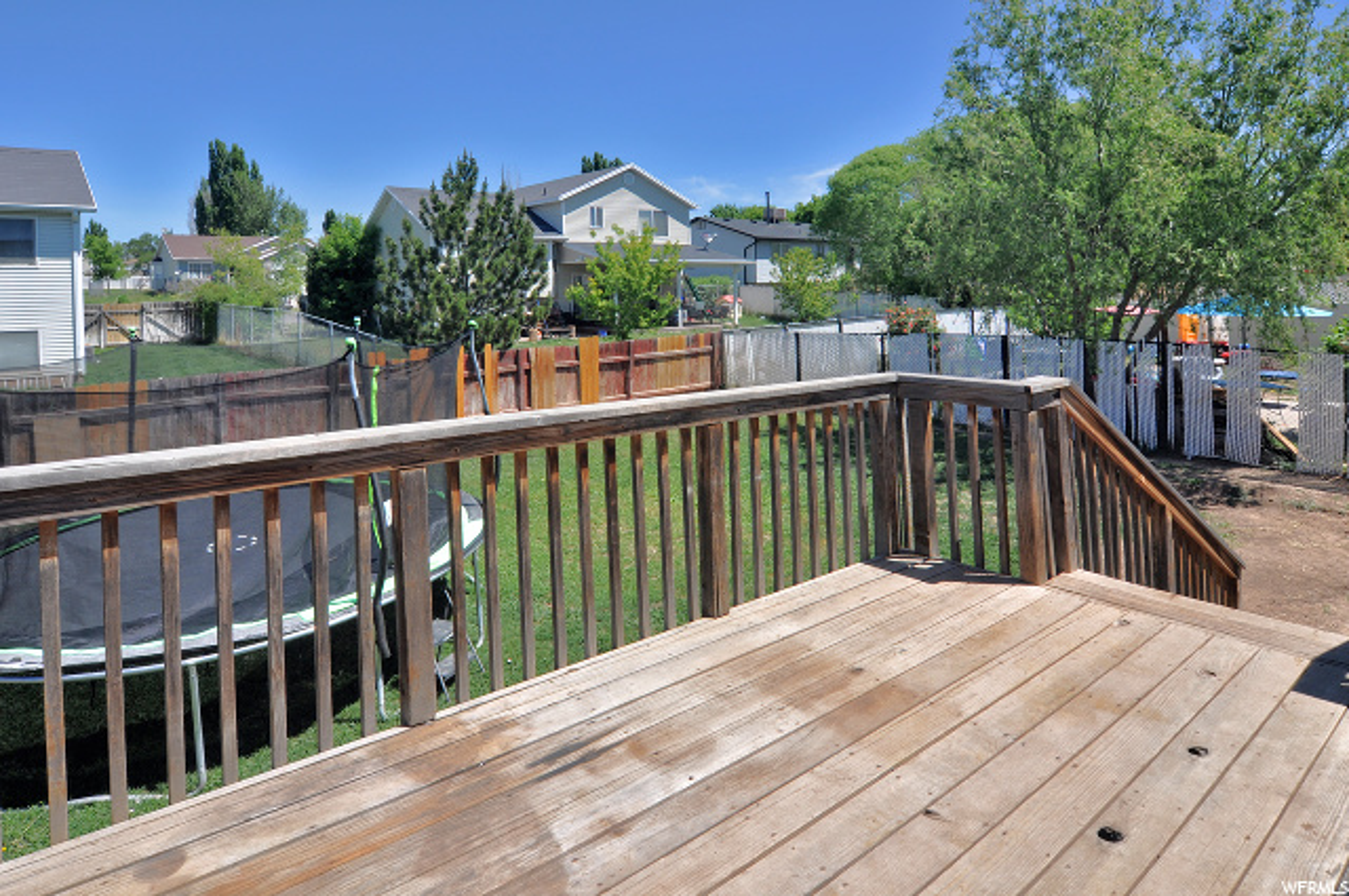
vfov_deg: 67.2
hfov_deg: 90.1
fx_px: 674
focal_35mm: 18
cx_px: 674
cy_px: 448
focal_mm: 12
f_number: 8
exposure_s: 1/250
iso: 200
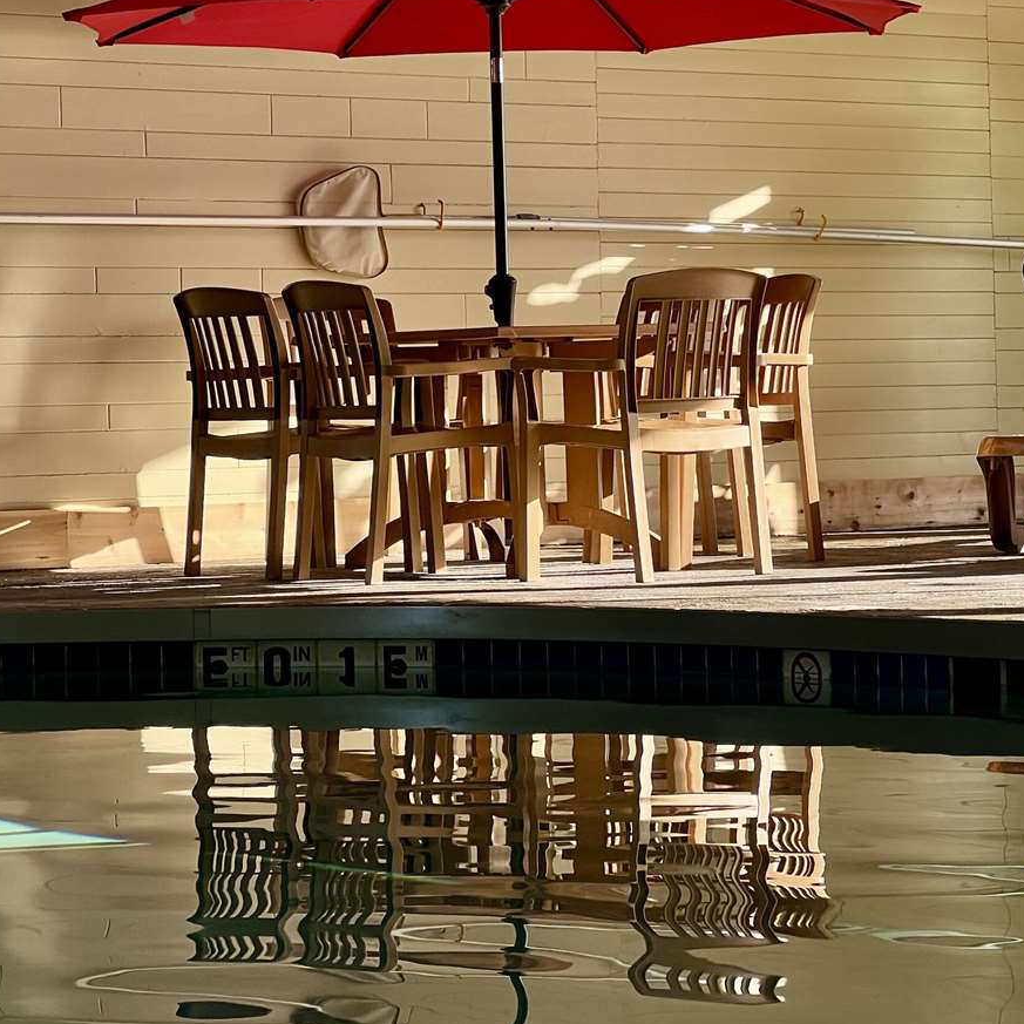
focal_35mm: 117
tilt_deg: -0.2
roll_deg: +1.1
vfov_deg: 14.9
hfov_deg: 14.8
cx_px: 793
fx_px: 3916
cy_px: 424
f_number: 2.8
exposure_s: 1/107
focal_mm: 9
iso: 32
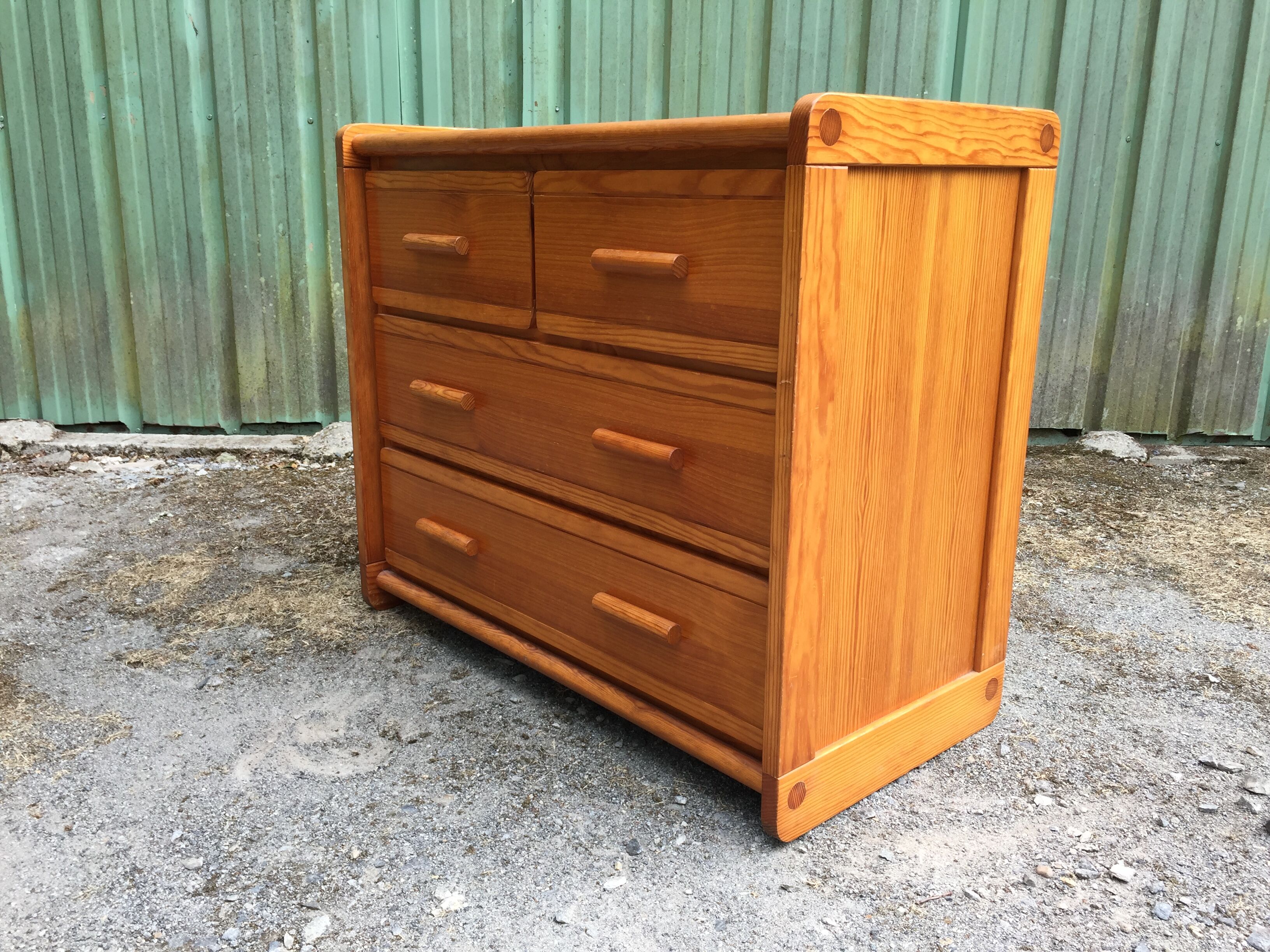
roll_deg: -3.3
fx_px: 1064
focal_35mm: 29
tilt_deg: -15.6
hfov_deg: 61.7
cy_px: 476
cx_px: 635
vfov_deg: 48.2
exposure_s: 1/257
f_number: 2.2
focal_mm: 4.15
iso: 32
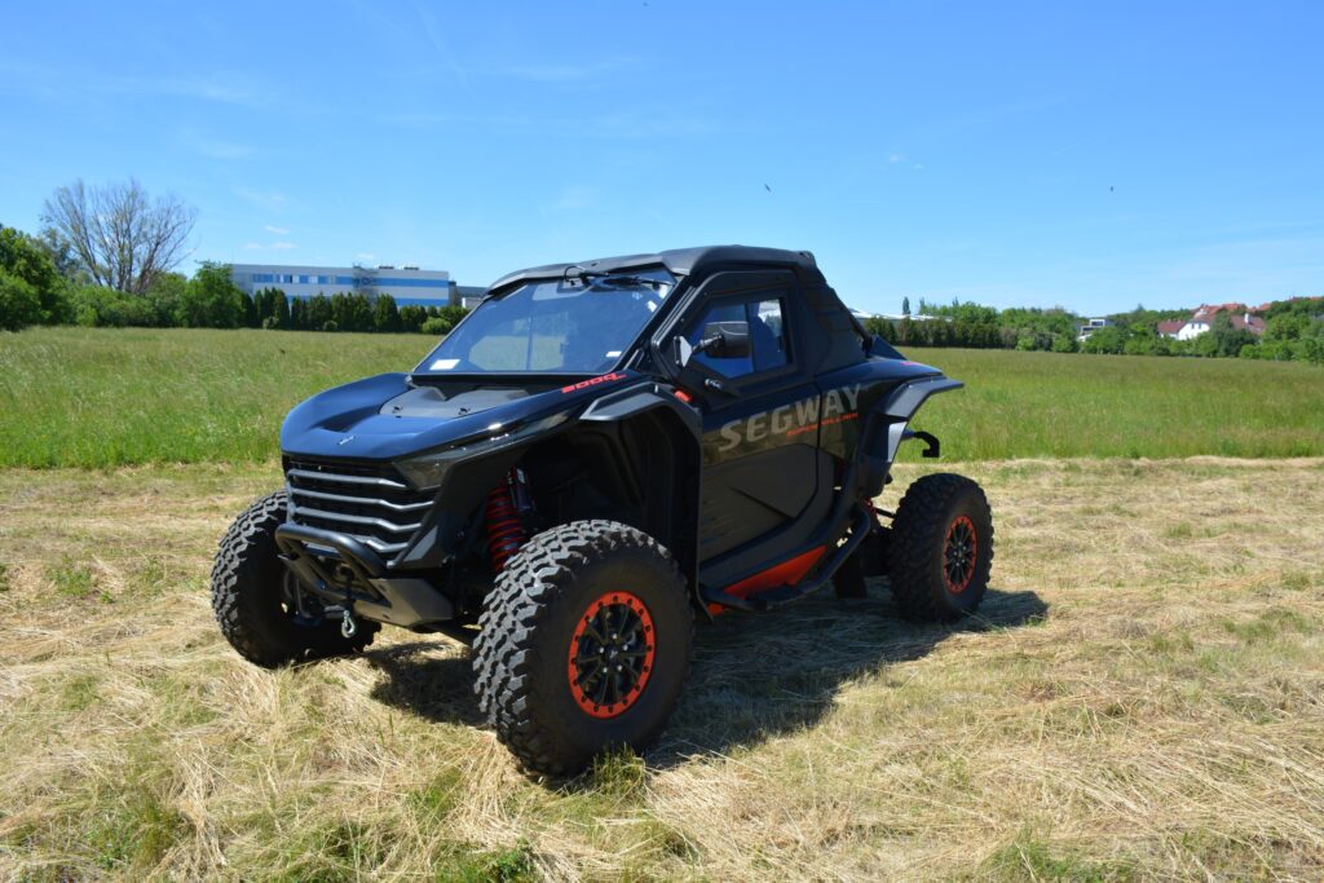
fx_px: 993
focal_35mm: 27
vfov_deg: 47.9
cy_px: 442
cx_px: 662
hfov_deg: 67.4
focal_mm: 18
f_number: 8
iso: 140
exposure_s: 1/250
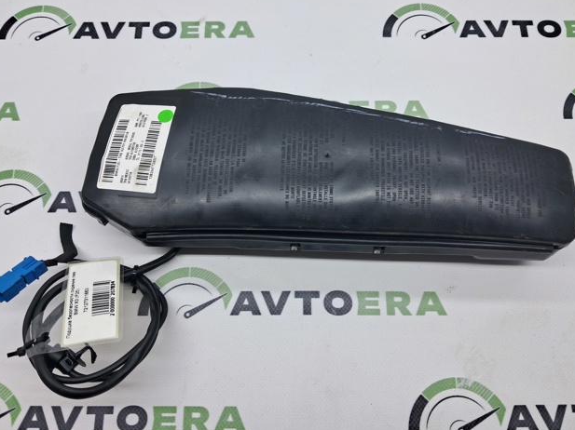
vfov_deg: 49.7
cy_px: 211
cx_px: 290
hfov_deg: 63.5
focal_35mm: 28
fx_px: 465
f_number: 1.8
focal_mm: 4
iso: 50
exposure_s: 1/120
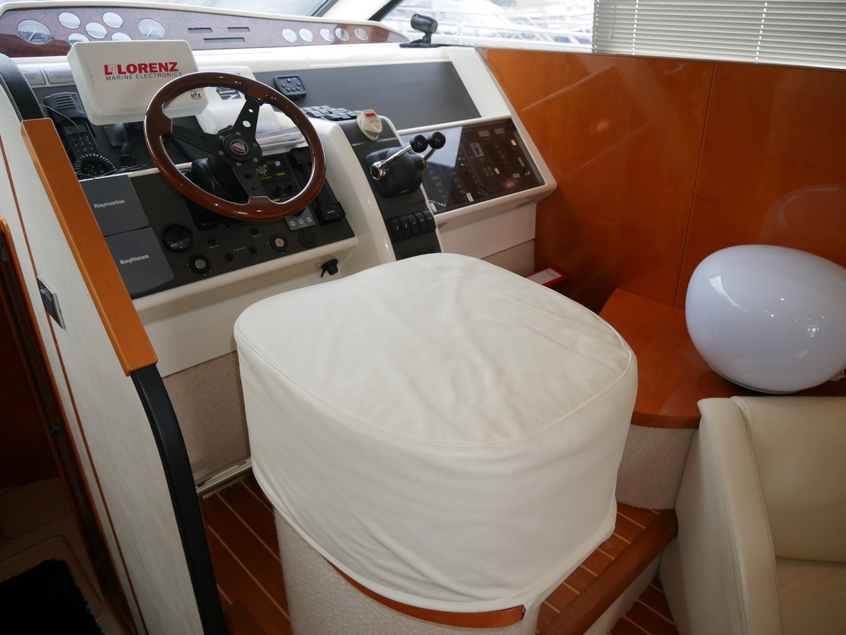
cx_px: 423
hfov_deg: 71.6
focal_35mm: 24
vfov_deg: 56.9
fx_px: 587
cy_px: 318
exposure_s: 1/60
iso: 500
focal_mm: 12
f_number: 3.5
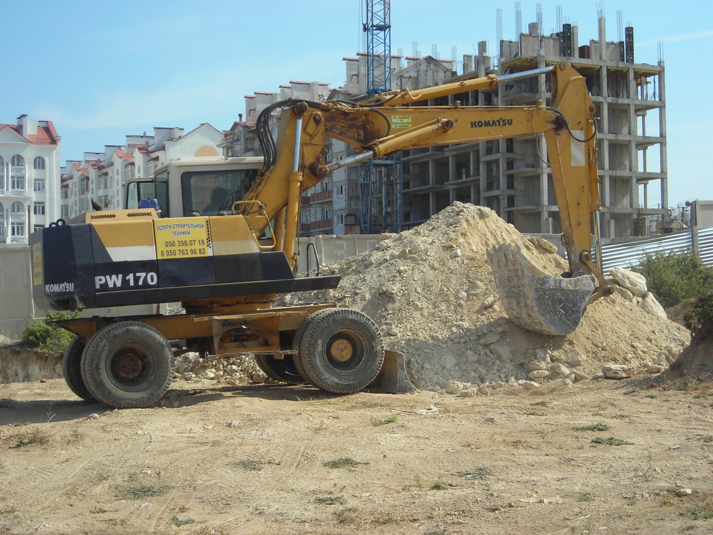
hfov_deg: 29.4
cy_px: 268
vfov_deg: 22.3
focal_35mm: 66
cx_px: 357
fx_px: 1359
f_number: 7.7
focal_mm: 10.8
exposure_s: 1/146
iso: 50
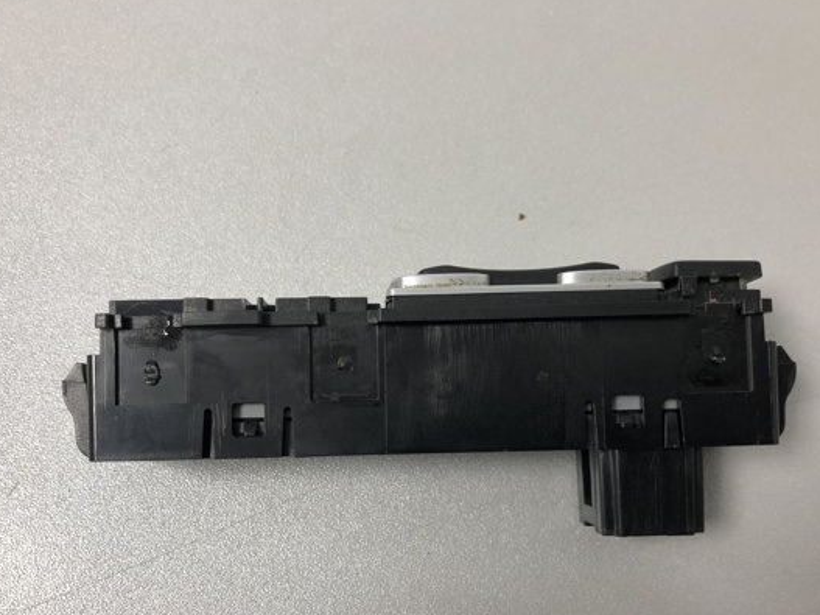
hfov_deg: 53.9
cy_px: 366
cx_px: 428
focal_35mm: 34
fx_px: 805
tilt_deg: -78.4
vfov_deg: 41.6
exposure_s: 1/33
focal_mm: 4
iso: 40
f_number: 1.8
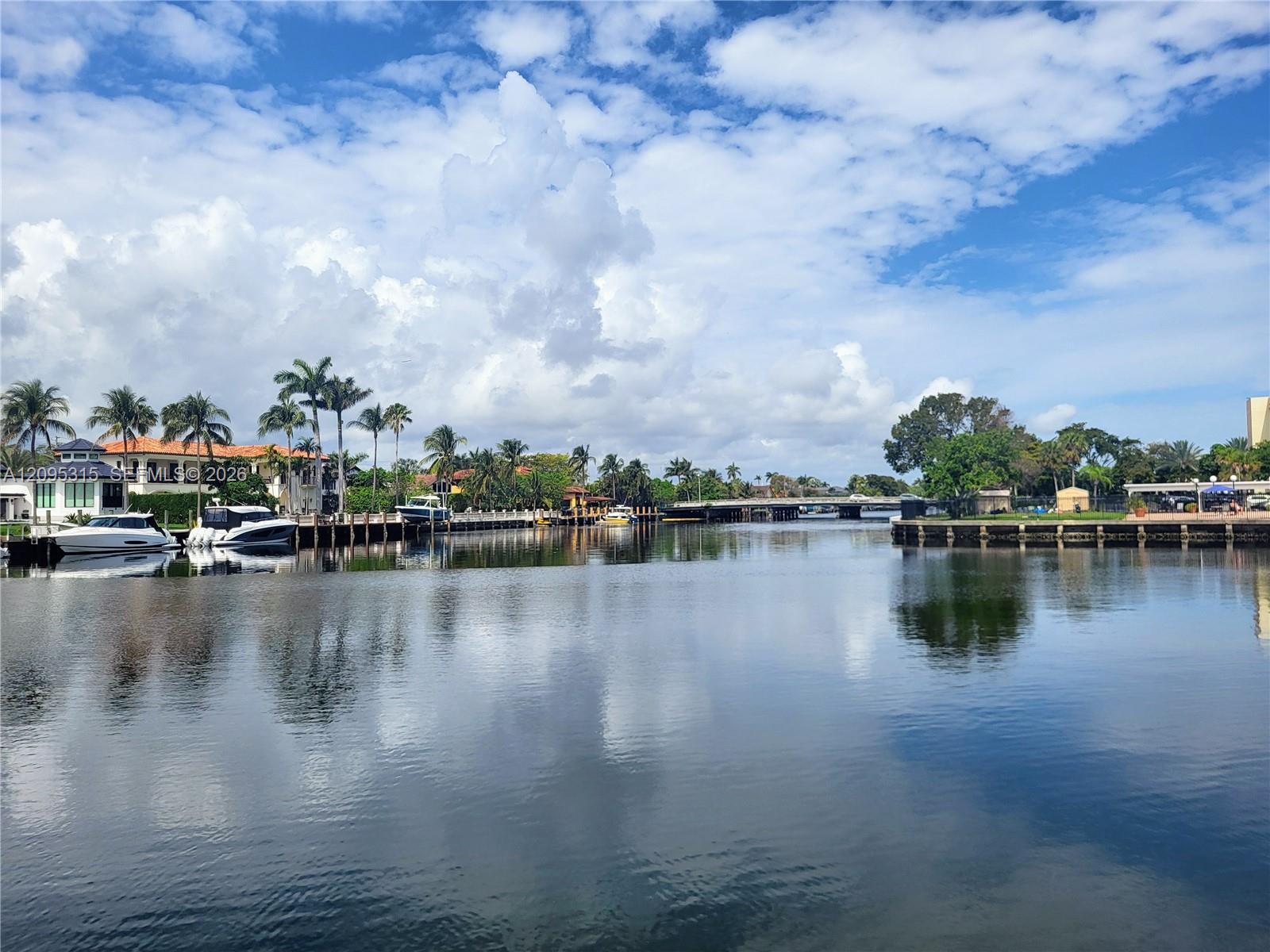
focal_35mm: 26
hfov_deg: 67.3
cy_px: 476
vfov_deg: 53.1
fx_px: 954
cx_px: 635
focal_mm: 5.4
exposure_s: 1/4432
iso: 40
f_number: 1.8
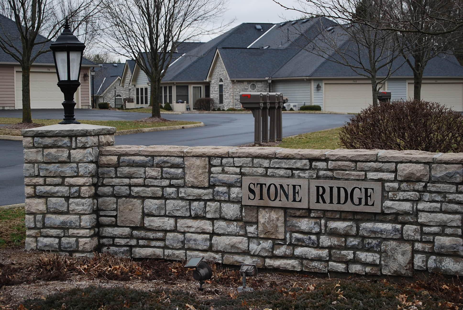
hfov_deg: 24.6
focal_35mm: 82
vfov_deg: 16.6
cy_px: 155
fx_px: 1062
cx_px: 232
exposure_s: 1/125
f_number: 5.6
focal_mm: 55
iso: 180
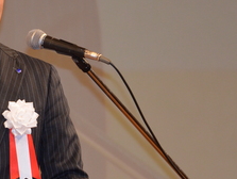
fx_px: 3278
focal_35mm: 478
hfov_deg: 4.1
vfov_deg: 3.1
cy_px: 91
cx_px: 7
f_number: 7.1
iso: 800
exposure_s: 1/60
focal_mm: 116
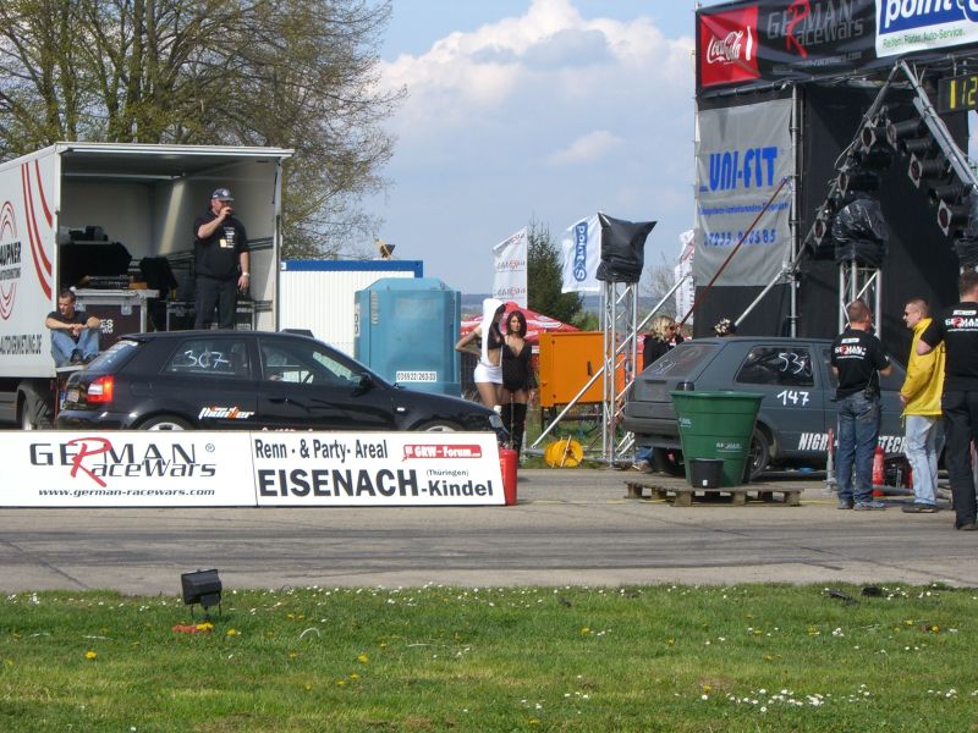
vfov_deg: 13.0
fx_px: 3221
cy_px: 366
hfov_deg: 17.3
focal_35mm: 114
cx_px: 489
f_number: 8.3
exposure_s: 1/160
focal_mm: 18.6
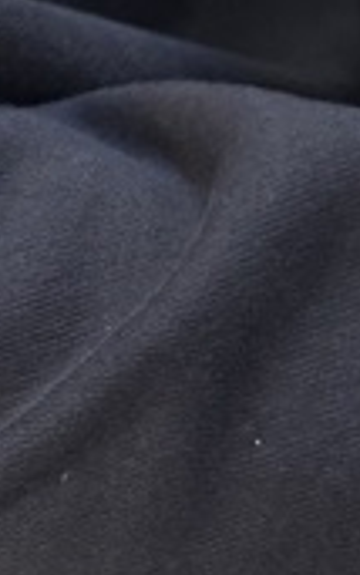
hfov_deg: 8.2
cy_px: -844
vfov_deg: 11.3
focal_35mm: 152
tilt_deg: -54.7
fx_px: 2384
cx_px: 750
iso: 160
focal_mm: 6.76
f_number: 1.78
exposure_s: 1/60
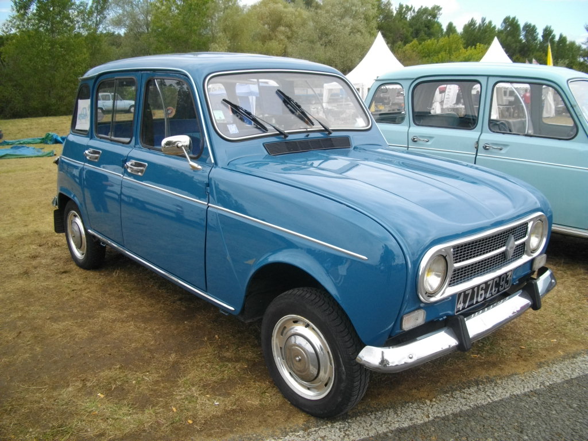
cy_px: 220
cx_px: 294
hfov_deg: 58.4
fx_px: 527
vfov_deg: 45.4
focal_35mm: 31
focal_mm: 5.7
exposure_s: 1/80
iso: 100
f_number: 8.8
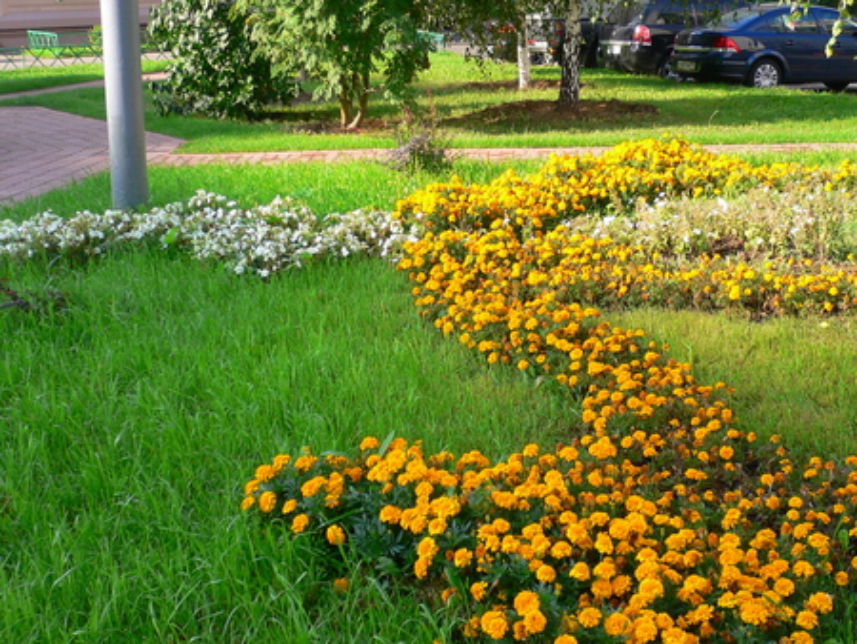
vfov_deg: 28.6
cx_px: 428
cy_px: 322
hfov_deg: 37.5
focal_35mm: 51
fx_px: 1263
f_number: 3.4
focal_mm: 8.5
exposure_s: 1/160
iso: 64
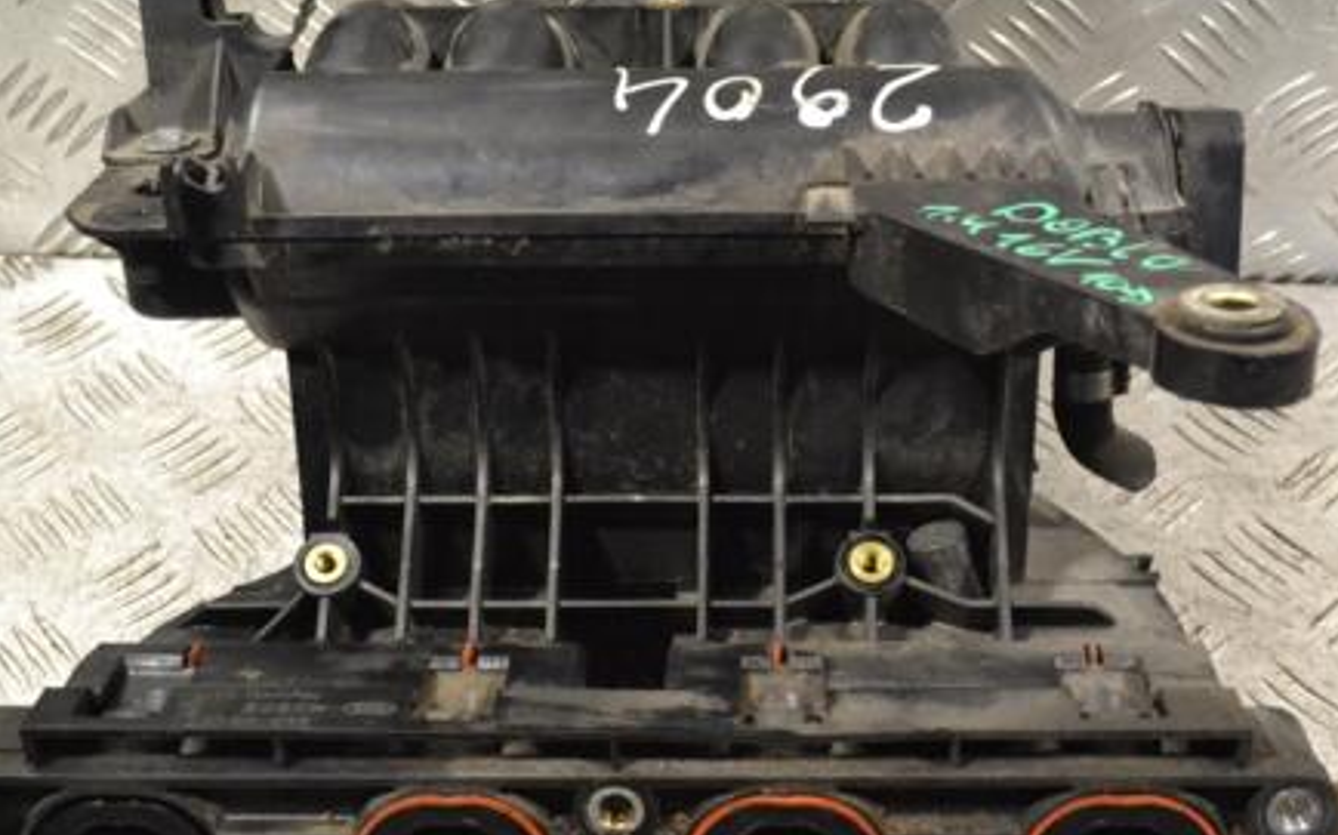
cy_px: 478
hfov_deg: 36.9
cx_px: 672
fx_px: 2005
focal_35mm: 55
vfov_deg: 23.5
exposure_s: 1/250
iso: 3200
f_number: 8
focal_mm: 26
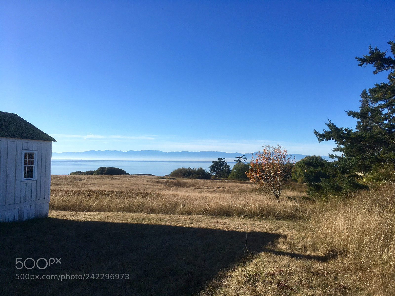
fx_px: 331
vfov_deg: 48.2
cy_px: 148
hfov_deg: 61.7
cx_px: 198
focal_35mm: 29
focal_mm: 4.15
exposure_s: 1/1570
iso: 25
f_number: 2.2
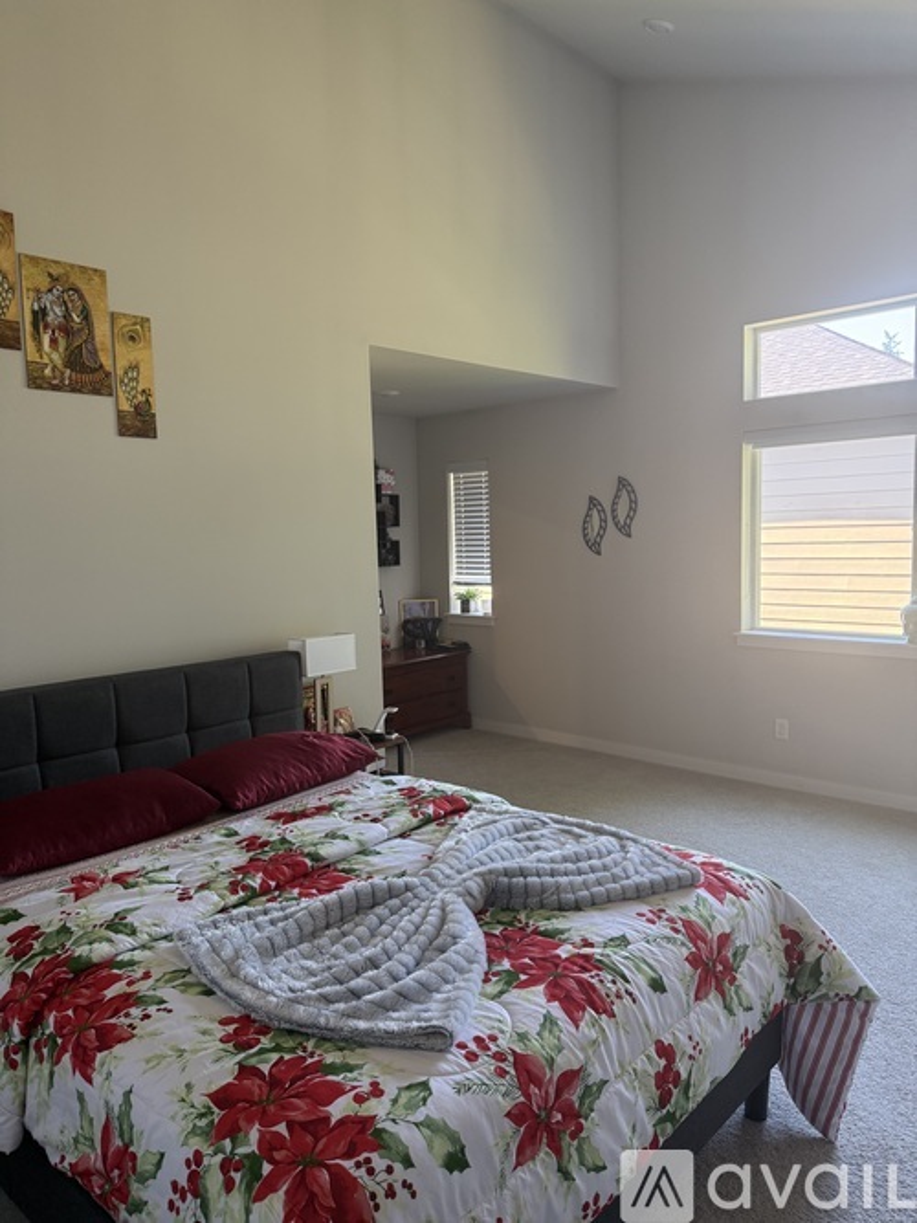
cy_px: 612
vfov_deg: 71.6
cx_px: 458
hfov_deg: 56.8
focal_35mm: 24
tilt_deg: -5.0
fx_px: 848
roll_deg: +1.6
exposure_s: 1/81
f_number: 1.78
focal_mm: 6.76
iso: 200
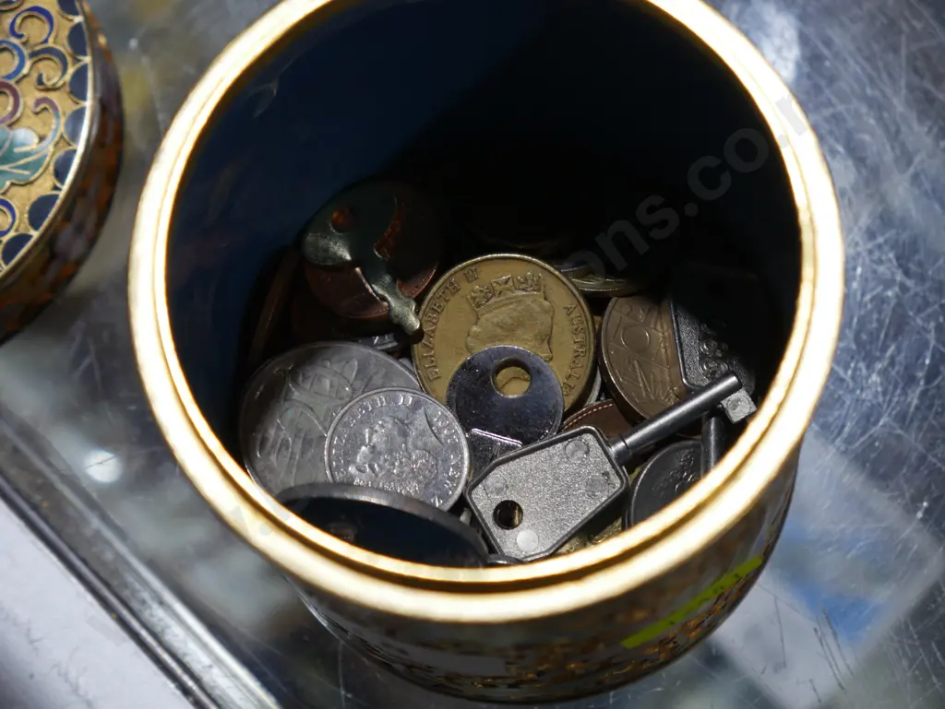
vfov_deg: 18.9
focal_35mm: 78
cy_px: 354
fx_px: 2130
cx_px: 472
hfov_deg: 25.0
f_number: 5.6
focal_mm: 39
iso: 320
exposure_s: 1/100
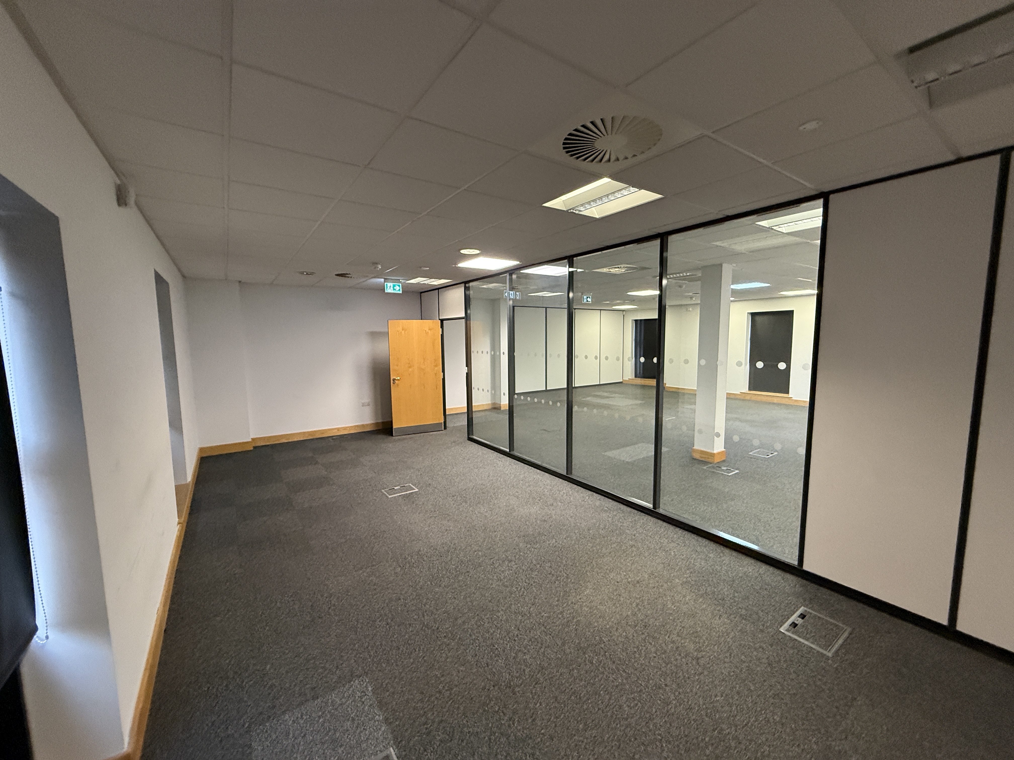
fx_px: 410
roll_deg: +0.1
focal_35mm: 14
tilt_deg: -6.2
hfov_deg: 102.1
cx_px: 507
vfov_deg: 85.7
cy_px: 380
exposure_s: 1/100
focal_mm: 2.22
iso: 500
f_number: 2.2
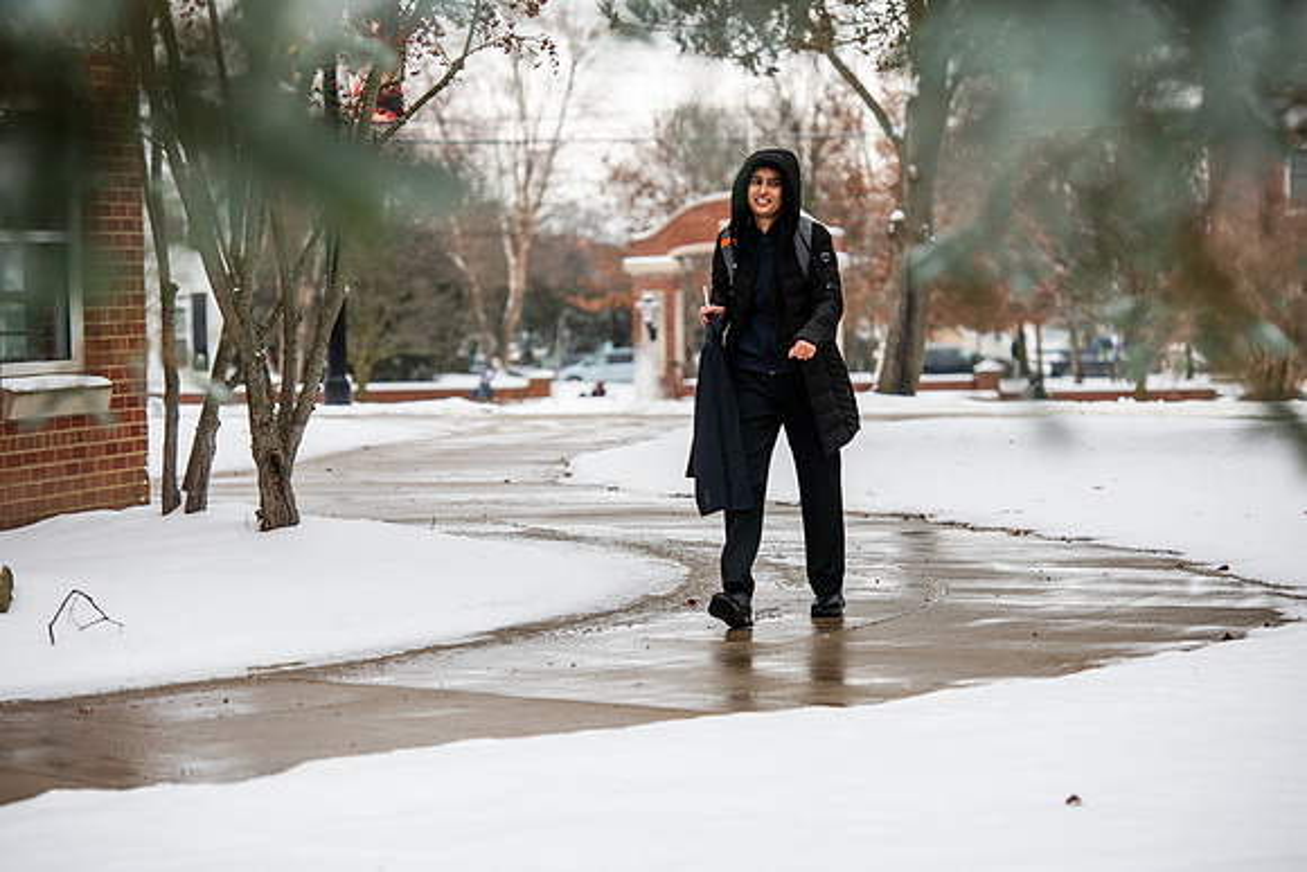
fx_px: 4902
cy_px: 436
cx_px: 654
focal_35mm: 135
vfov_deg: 10.2
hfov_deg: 15.2
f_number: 4
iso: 160
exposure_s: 1/400
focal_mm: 135
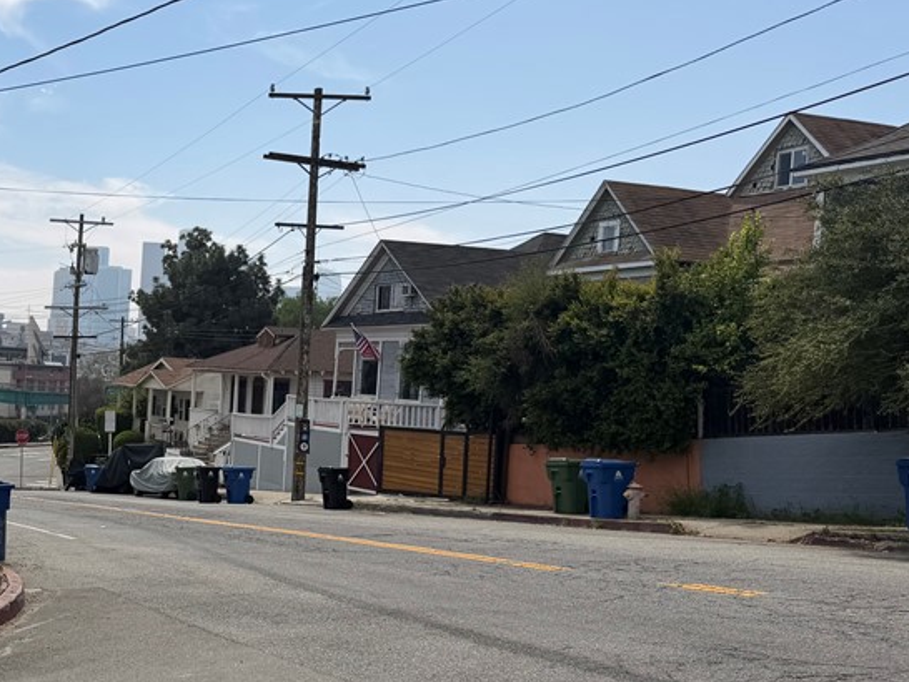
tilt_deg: -2.2
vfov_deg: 32.2
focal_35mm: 45
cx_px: 70
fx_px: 1182
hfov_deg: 38.8
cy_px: 391
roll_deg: -2.9
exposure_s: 1/7353
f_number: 1.78
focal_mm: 6.76
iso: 80
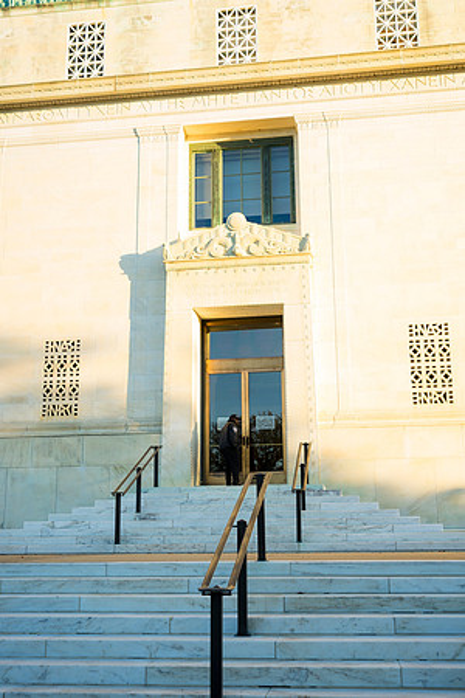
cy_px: 349
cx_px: 232
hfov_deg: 35.1
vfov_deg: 50.7
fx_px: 736
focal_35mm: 38
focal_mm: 38
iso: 100
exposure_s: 1/80
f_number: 4
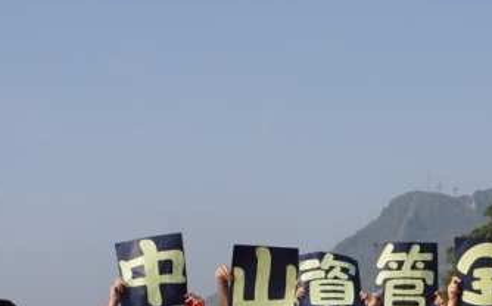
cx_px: 486
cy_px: 271
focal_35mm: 99
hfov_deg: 20.5
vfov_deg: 13.1
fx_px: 1320
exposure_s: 1/250
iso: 100
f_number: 9
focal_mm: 21
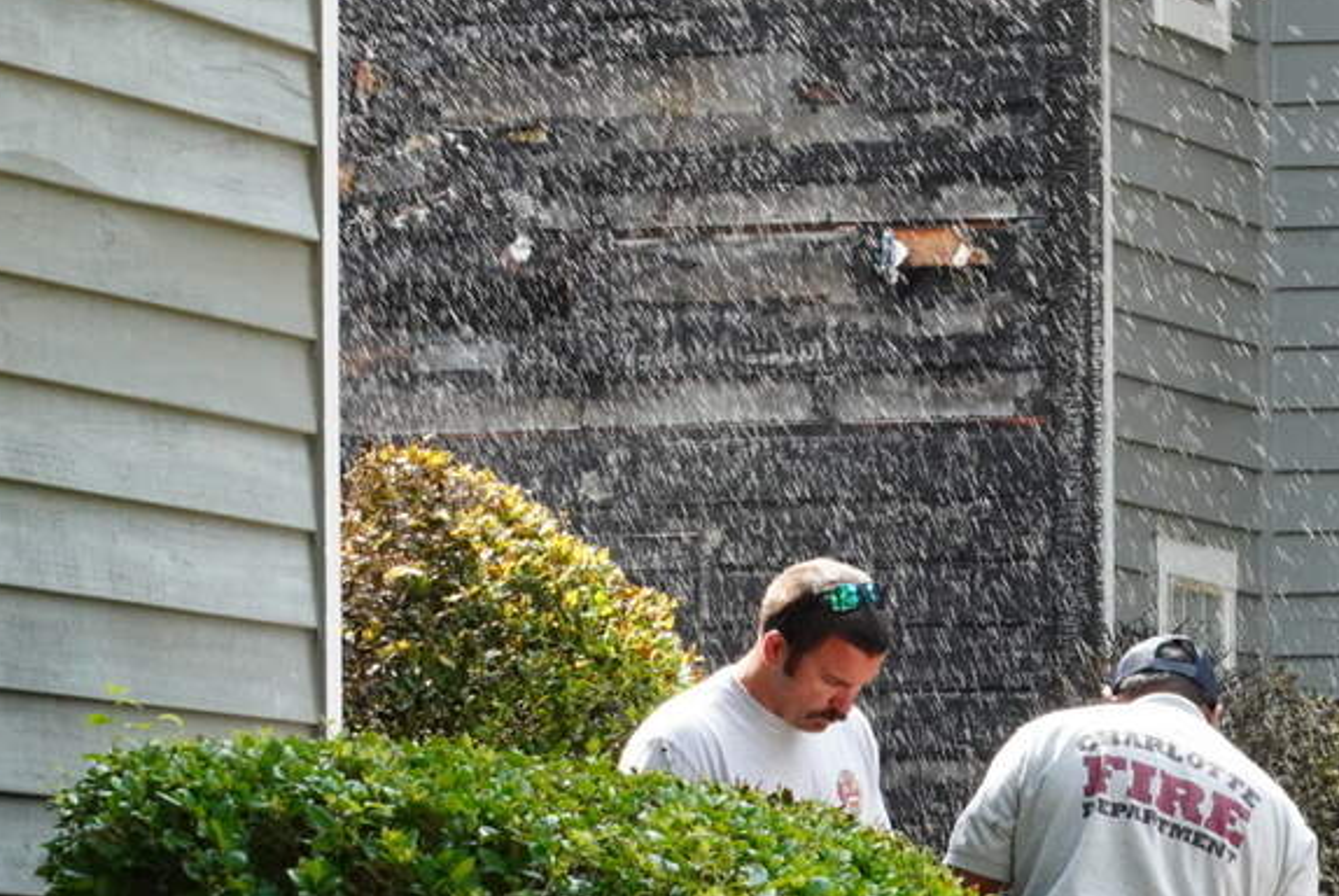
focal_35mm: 423
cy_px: 791
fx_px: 15751
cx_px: 1213
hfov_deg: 4.9
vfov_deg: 3.3
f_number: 11
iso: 1600
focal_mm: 135
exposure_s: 1/250
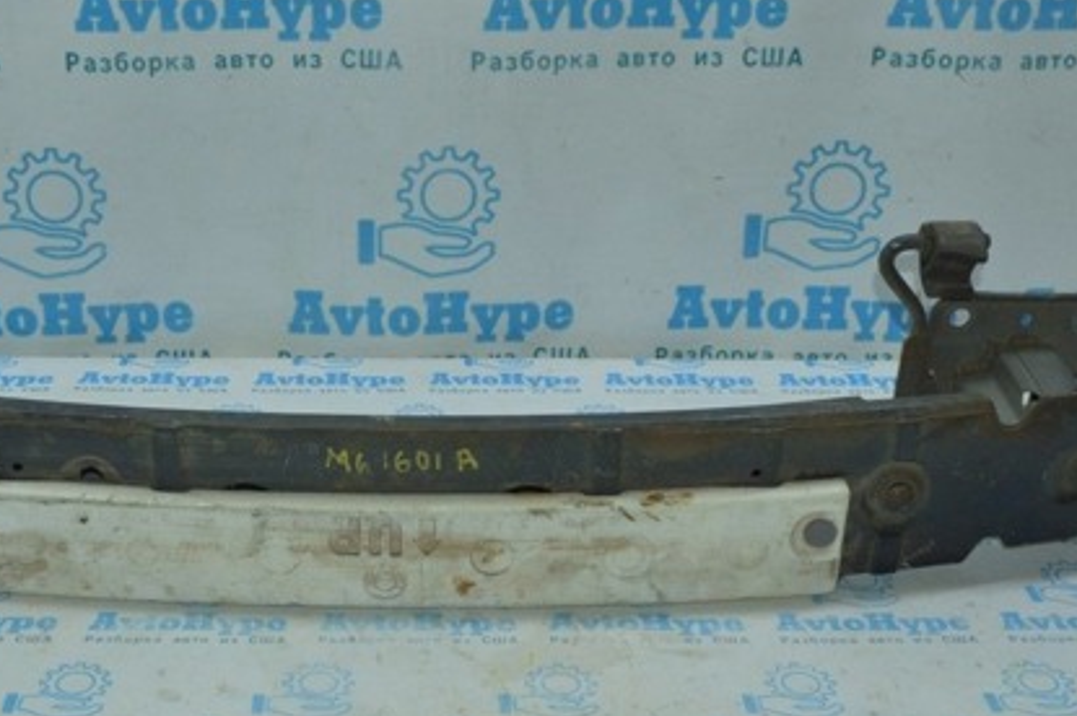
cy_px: 284
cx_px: 376
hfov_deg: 34.4
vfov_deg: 23.4
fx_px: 1727
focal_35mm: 58
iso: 1100
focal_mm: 25
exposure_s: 1/40
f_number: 16
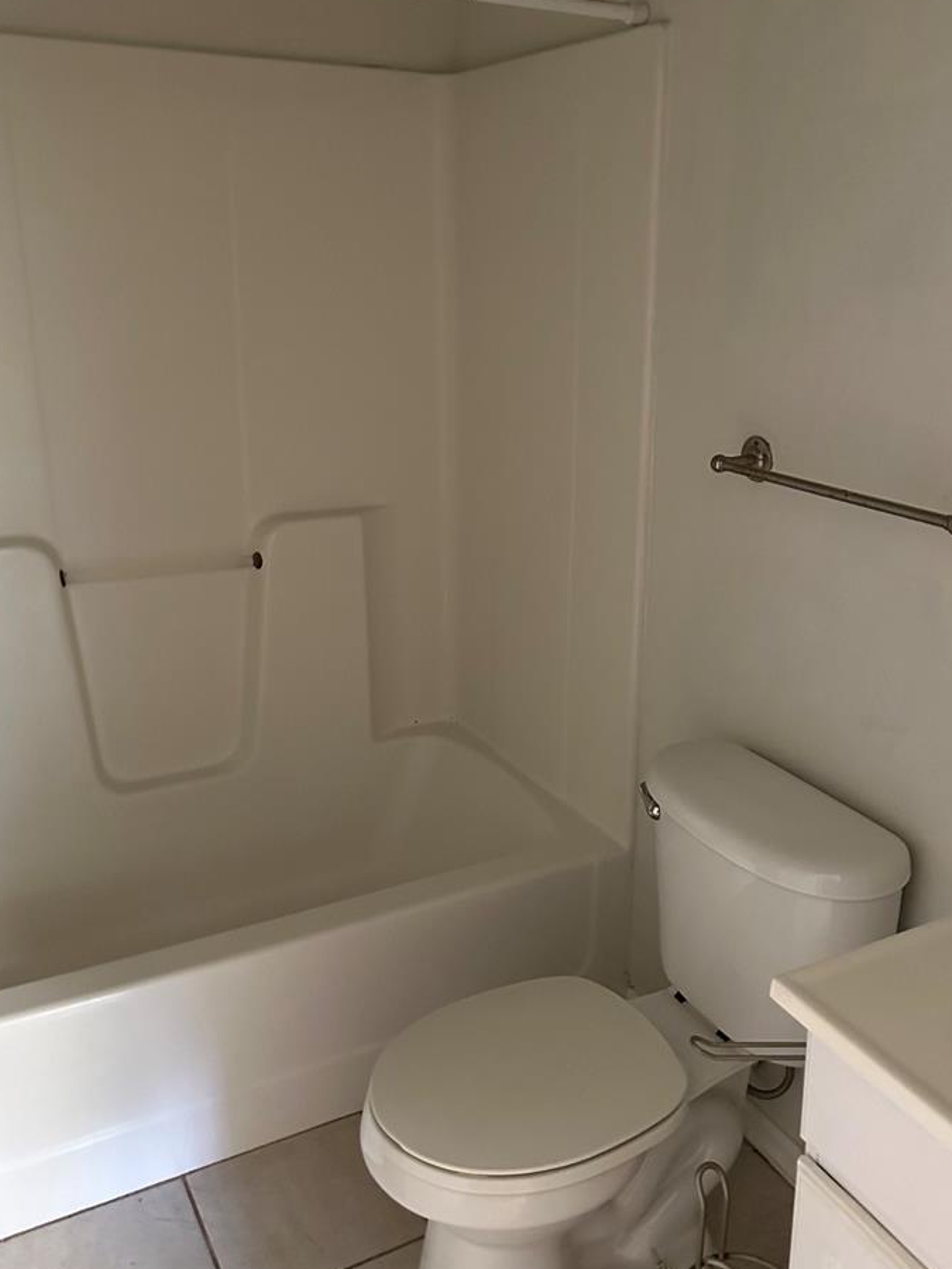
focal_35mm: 32
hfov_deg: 43.9
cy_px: 580
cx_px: 570
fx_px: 1173
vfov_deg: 56.7
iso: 800
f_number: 1.78
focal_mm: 6.86
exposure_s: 1/40
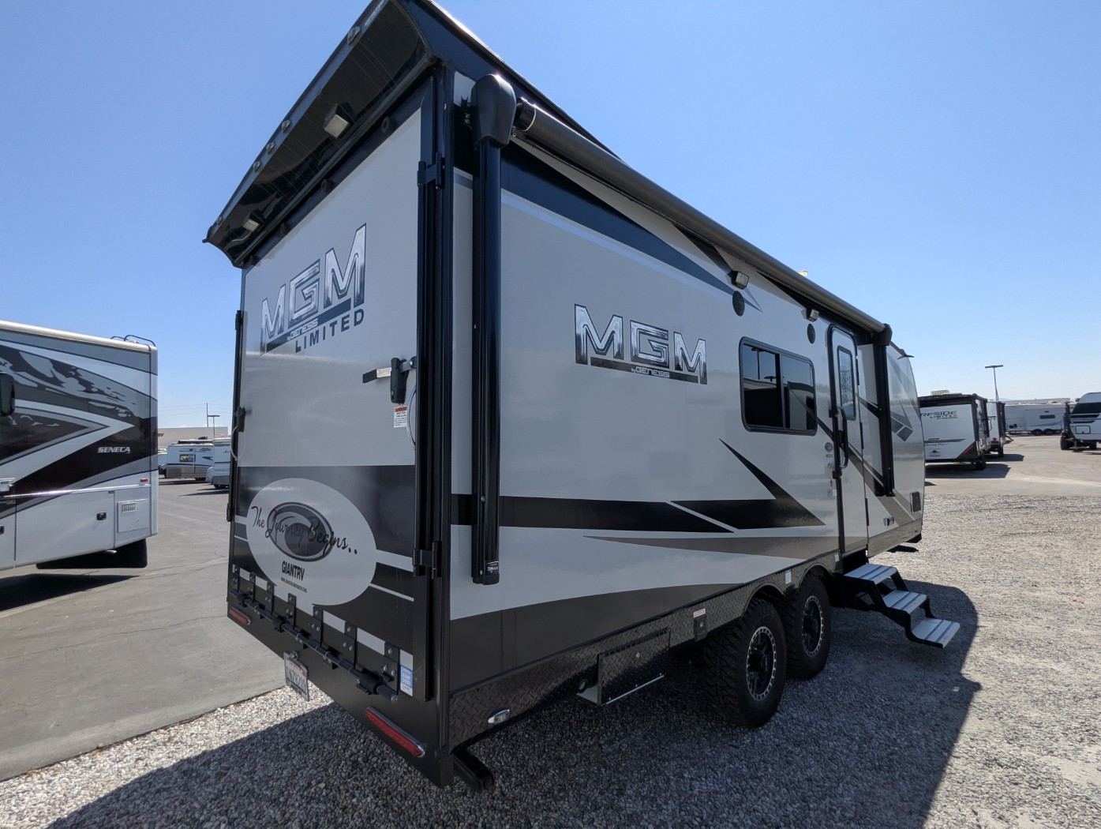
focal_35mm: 16
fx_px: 510
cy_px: 414
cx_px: 550
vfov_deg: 78.2
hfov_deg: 94.4
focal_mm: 2.35
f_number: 2.2
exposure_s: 1/1524
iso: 49
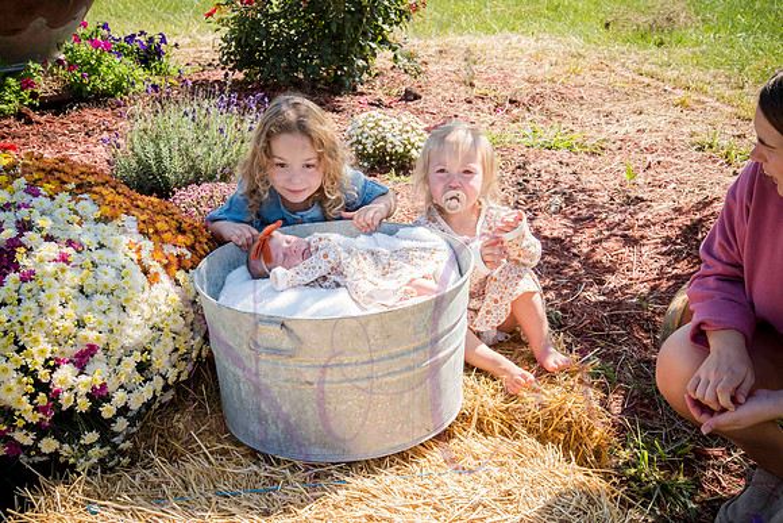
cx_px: 392
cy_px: 262
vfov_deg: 26.0
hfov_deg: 38.2
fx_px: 1131
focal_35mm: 52
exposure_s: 1/320
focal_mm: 52
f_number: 13
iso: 400
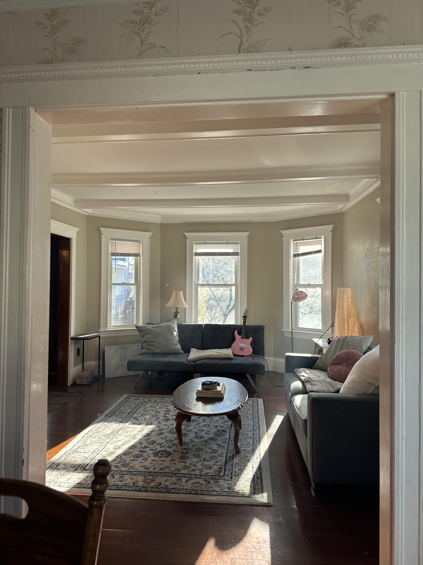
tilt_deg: +1.8
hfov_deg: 56.8
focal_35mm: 24
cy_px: 282
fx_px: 391
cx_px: 212
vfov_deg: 71.6
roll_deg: -0.6
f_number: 1.78
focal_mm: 6.86
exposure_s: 1/195
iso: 80
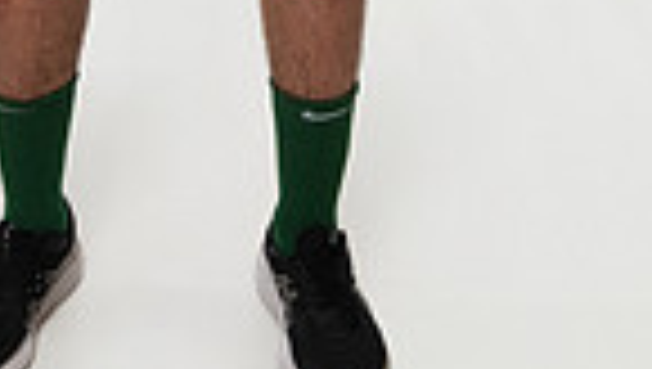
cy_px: -531
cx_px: 157
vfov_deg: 9.1
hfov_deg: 17.8
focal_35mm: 119
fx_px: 2065
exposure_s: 1/160
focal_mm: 36.7
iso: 500
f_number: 8
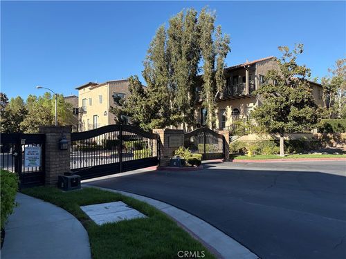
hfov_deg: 67.3
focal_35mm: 26
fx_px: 260
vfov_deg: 53.1
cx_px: 173
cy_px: 130
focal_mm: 5.96
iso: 64
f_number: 1.6
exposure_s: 1/1848
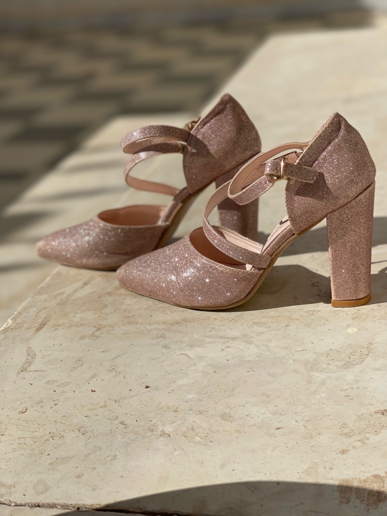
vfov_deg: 30.3
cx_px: 194
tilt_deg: -21.2
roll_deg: +5.9
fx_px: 954
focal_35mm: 64
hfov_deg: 22.9
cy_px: 258
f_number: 2.2
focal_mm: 7.5
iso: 32
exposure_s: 1/4065
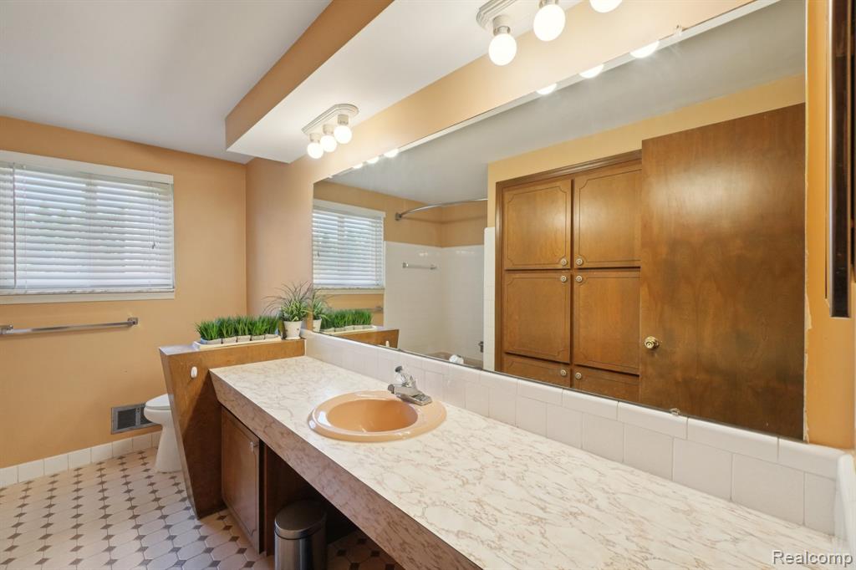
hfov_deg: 100.4
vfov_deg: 77.3
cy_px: 285
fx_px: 357
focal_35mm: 15
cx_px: 428
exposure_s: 1/30
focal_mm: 10
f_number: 8
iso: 500
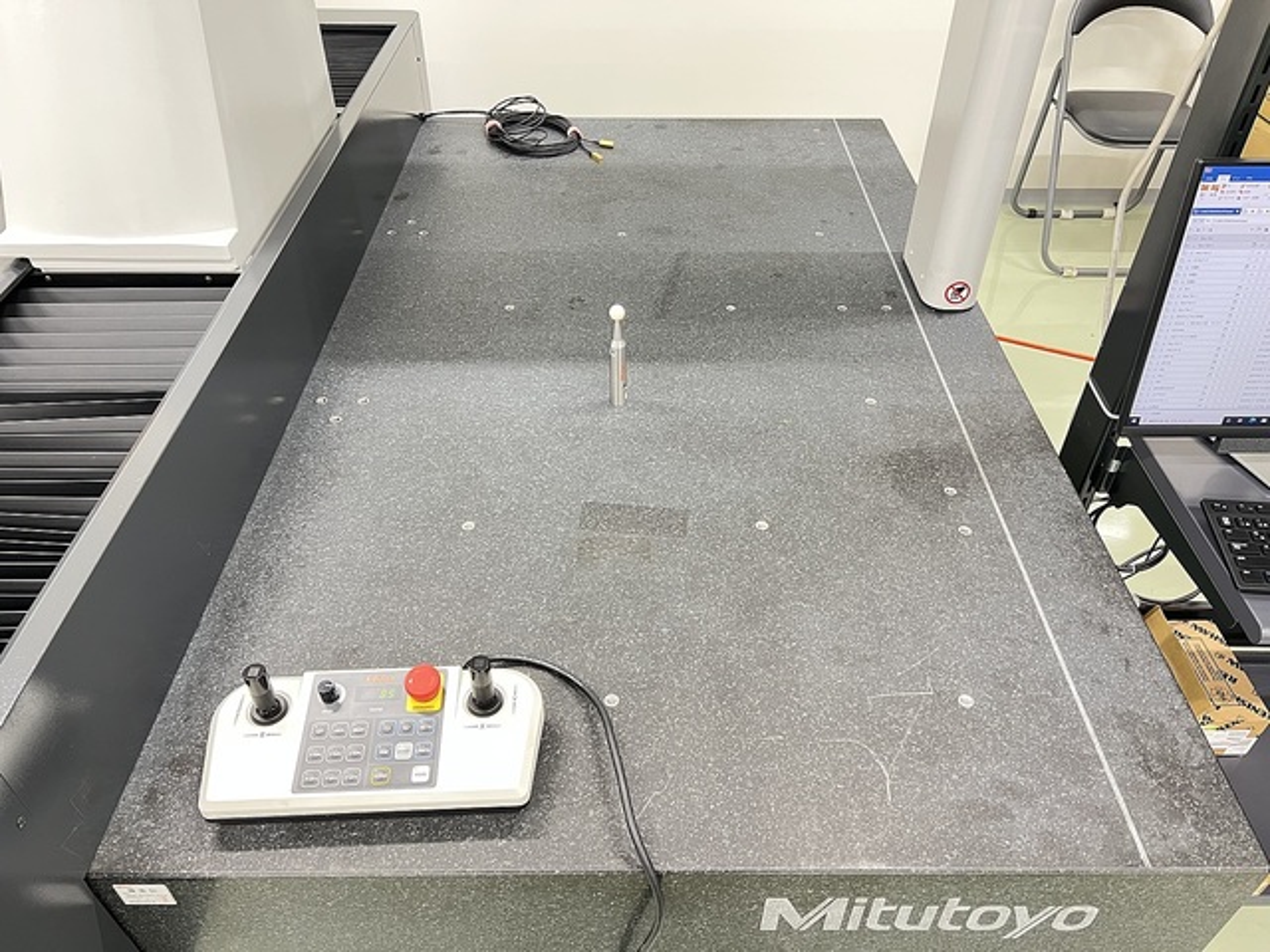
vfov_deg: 53.1
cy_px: 476
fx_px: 954
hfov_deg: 67.3
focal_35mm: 26
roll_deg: +0.1
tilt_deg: -42.3
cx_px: 635
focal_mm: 5.7
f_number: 1.5
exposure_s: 1/50
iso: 320
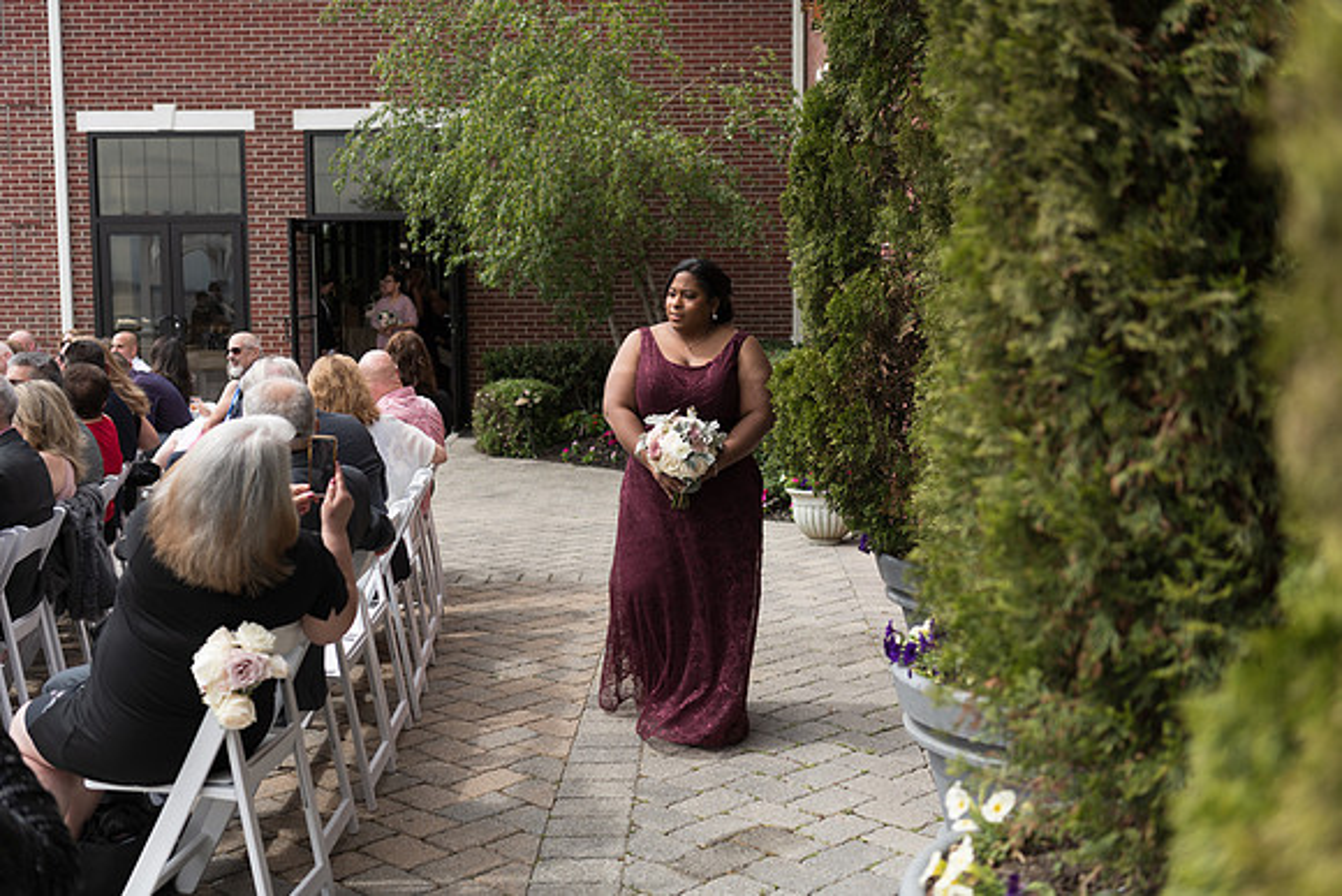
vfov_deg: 31.9
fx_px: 1566
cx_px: 671
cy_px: 448
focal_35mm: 42
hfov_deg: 46.4
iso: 64
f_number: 2.8
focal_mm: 42
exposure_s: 1/640
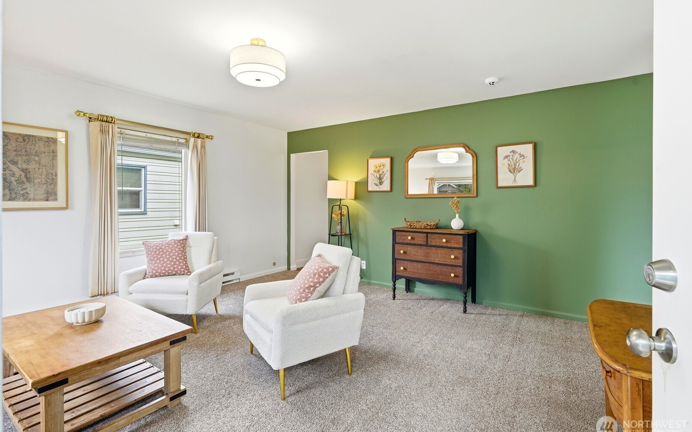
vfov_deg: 67.9
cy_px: 203
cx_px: 339
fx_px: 321
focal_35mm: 17
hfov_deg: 94.3
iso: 400
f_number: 9
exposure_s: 1/320
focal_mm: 16
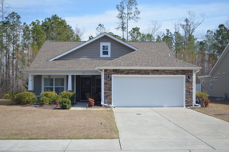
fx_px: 305
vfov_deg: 27.9
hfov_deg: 41.2
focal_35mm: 48
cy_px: 76
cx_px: 114
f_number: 4.8
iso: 200
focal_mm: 32
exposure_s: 1/1250
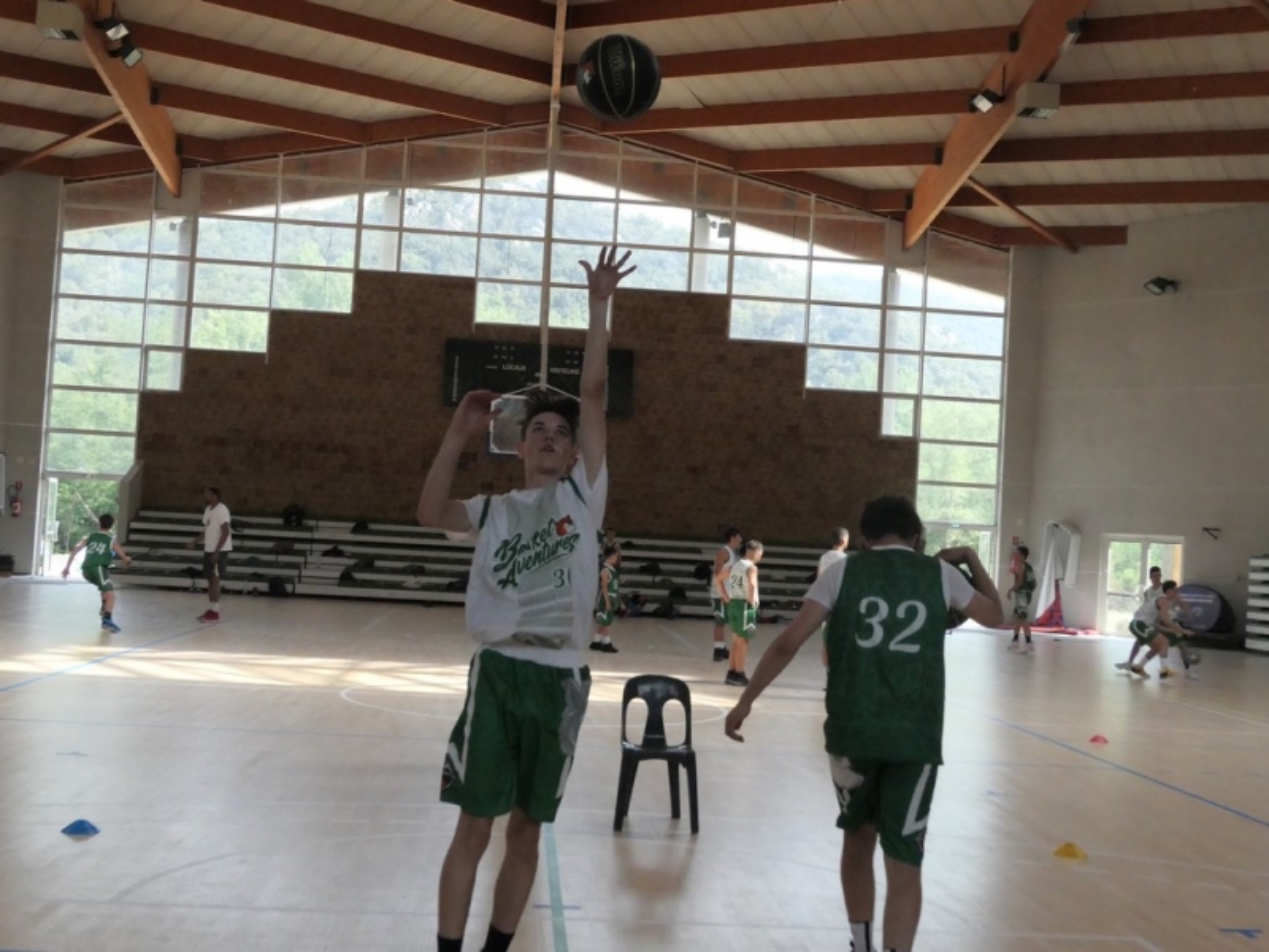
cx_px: 634
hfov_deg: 44.8
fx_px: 1540
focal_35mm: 42
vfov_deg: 34.3
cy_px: 476
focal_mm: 14.2
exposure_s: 1/2500
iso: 3200
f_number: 4
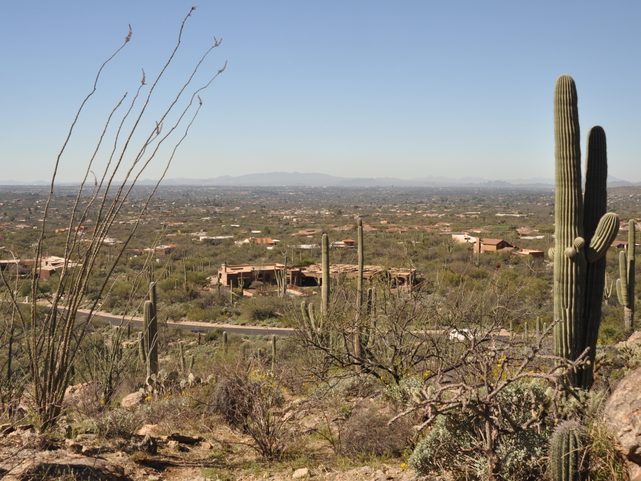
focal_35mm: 40
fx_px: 741
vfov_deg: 36.0
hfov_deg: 46.7
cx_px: 291
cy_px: 235
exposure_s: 1/250
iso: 200
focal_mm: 24
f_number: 8
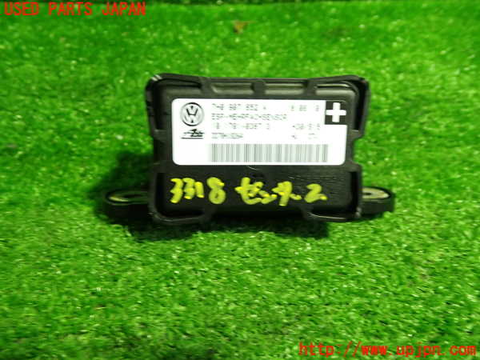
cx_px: 240
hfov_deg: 60.0
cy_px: 180
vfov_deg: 46.8
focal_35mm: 30
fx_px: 416
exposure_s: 1/30
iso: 320
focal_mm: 5.4
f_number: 2.3
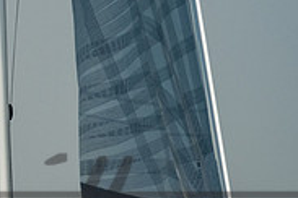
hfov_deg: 1.8
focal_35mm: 1130
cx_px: -341
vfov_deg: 1.2
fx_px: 9353
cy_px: 69
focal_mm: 190
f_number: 6.3
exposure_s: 1/1250
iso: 320
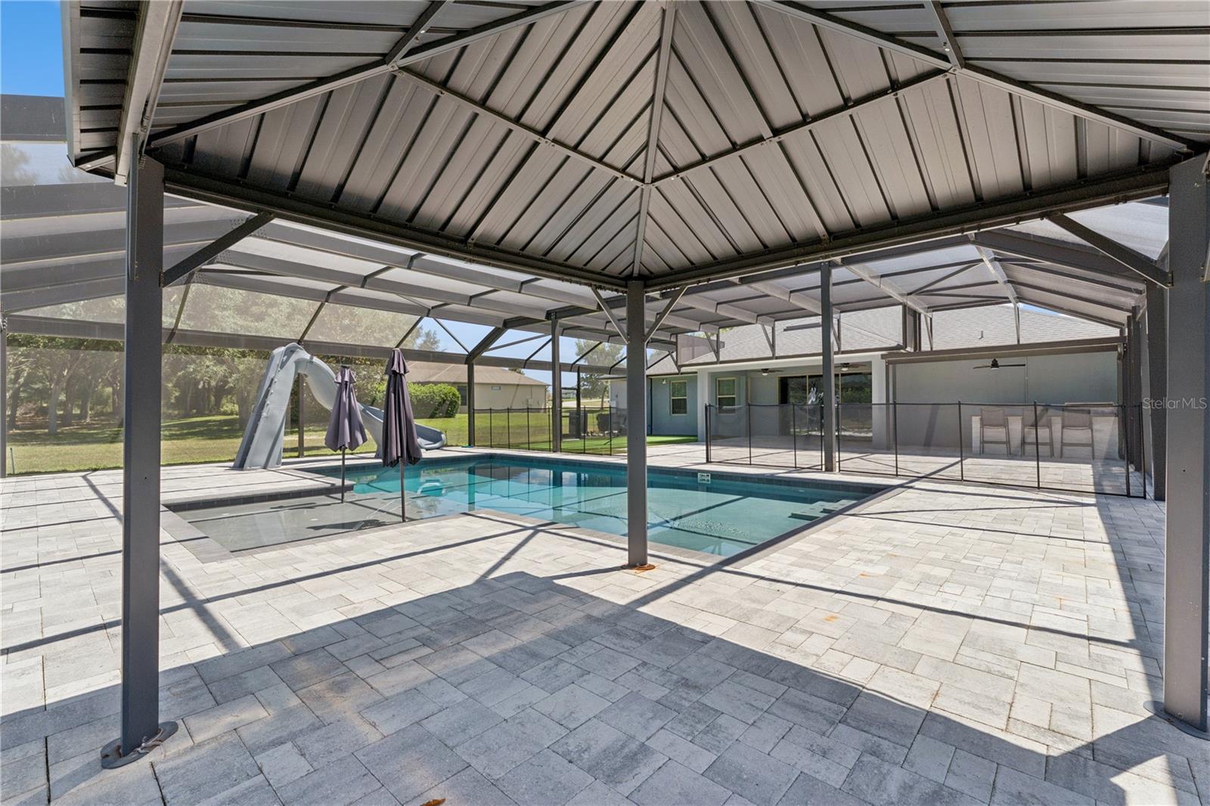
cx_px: 605
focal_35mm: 15
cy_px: 403
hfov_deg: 99.3
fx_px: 514
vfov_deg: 76.2
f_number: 11
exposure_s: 1/100
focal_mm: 15.3
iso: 100
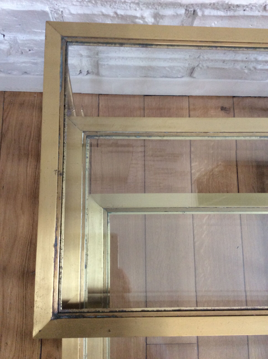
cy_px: 180
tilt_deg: -80.5
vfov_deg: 56.9
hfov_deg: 44.1
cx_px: 134
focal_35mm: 32
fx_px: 331
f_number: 2.4
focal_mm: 3.3
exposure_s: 1/25
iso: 125
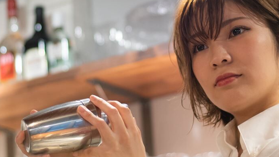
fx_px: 1072
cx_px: 117
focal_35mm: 145
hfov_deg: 14.8
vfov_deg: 8.3
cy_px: 28
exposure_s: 1/100
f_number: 1.8
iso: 800
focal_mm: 50
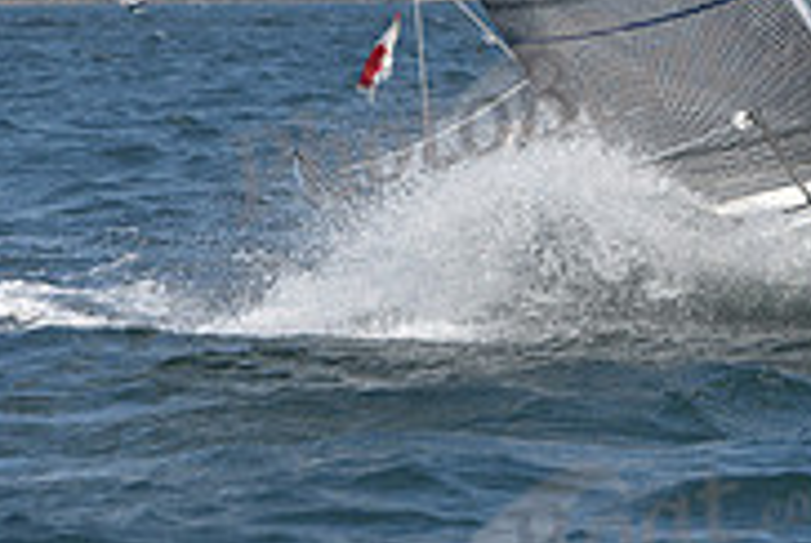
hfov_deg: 5.3
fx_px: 8755
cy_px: -189
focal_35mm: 388
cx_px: 1092
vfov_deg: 3.5
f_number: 5.6
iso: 250
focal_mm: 122
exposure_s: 1/1000
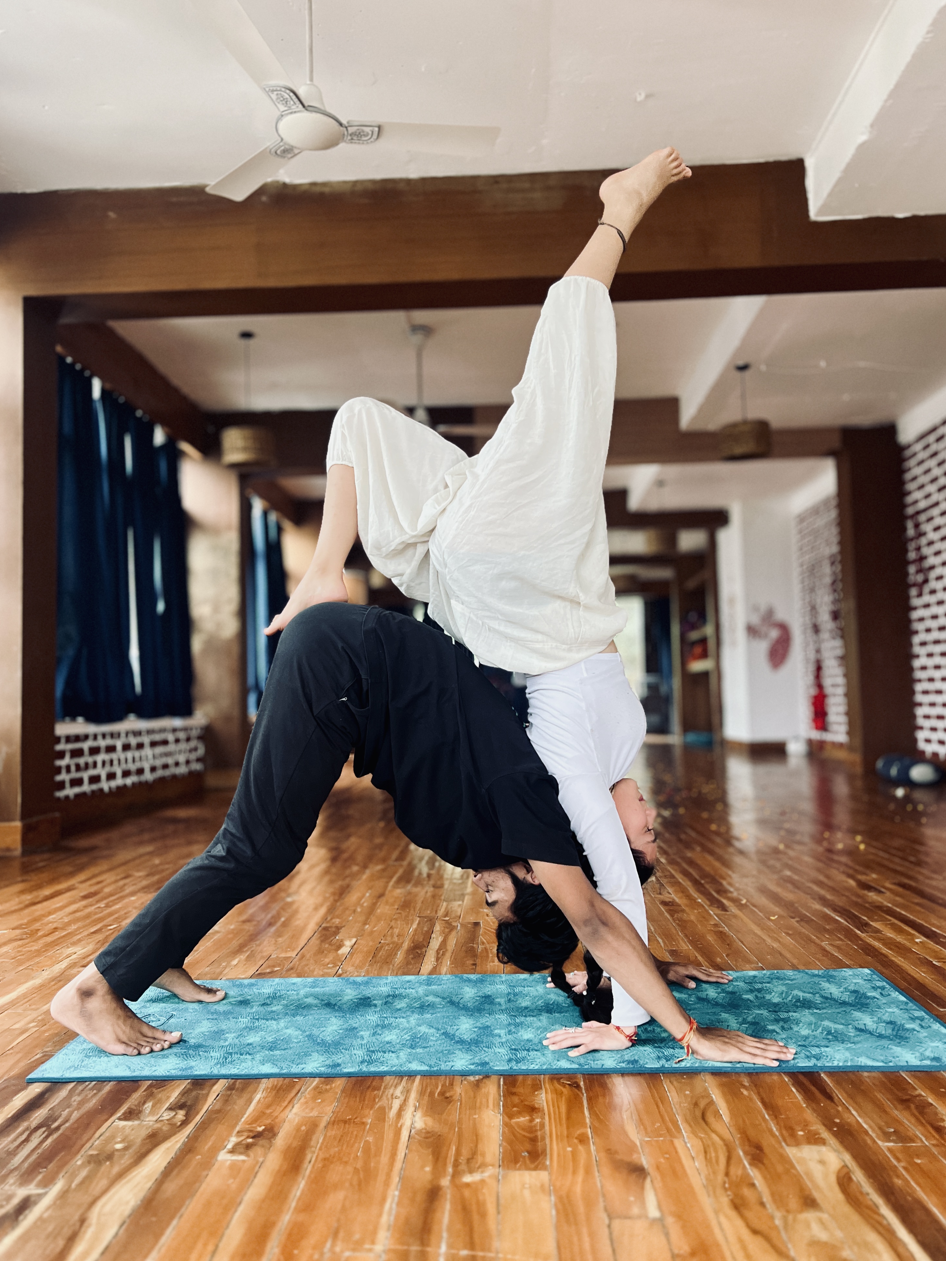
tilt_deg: +4.7
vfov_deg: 65.3
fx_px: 984
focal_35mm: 27
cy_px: 630
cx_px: 473
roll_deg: +2.0
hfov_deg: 51.4
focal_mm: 5.7
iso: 500
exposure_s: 1/55
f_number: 1.5
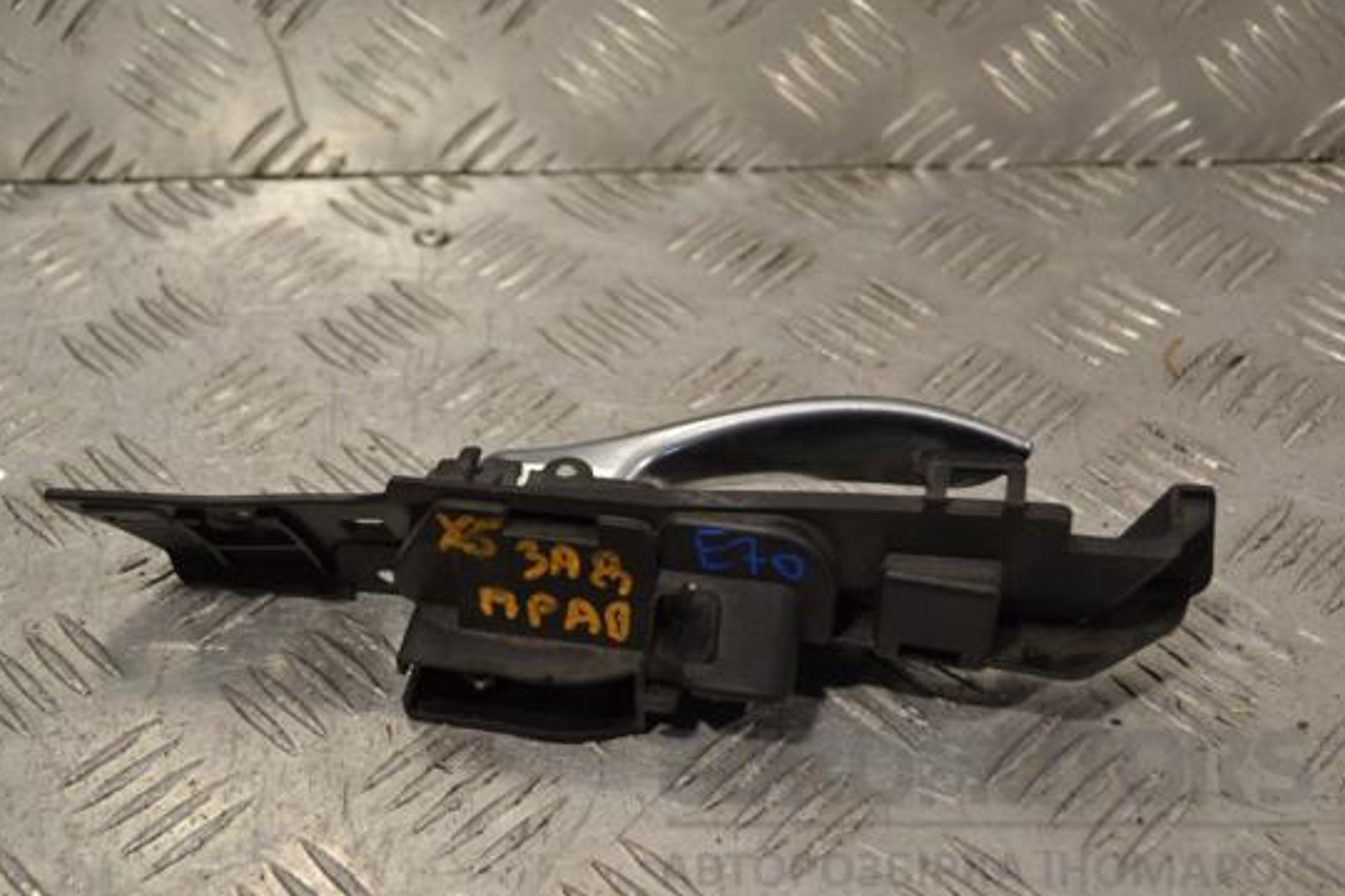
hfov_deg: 39.6
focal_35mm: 50
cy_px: 436
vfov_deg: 27.0
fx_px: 1868
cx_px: 613
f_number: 5.6
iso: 360
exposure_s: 1/125
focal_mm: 30
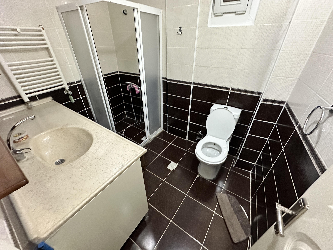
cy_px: 125
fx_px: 135
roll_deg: -0.6
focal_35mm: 14
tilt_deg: -32.6
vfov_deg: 85.7
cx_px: 166
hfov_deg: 102.1
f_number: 2.2
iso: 800
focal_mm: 2.22
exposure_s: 1/50
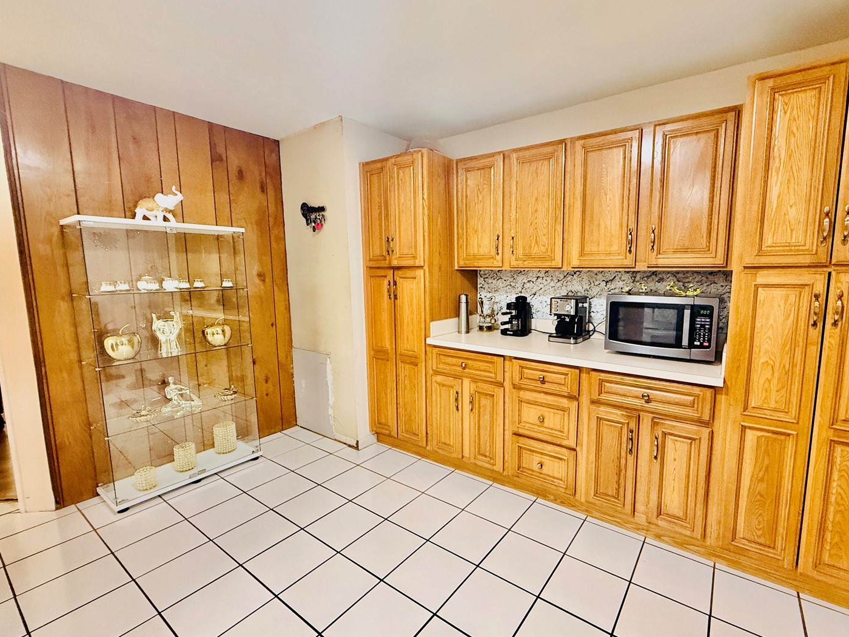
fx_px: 392
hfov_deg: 93.9
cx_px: 482
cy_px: 316
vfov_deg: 78.1
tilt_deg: -6.5
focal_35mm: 16
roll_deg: -0.1
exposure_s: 1/60
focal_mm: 2.22
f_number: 2.2
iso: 500
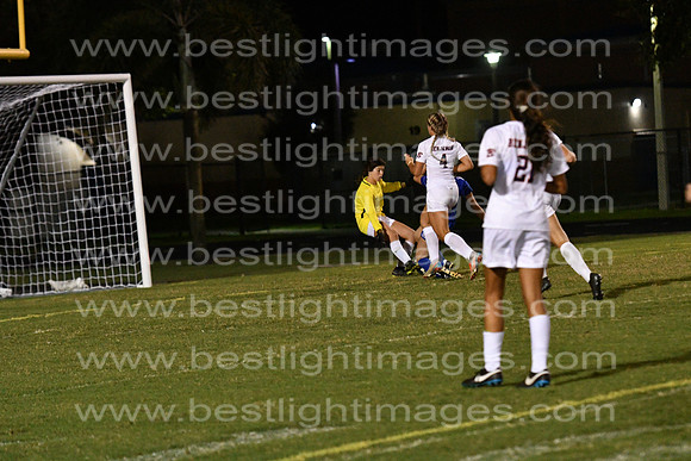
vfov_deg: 7.3
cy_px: 230
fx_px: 3600
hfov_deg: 11.0
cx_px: 346
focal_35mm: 188
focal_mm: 125
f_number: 4
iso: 8000
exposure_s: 1/800
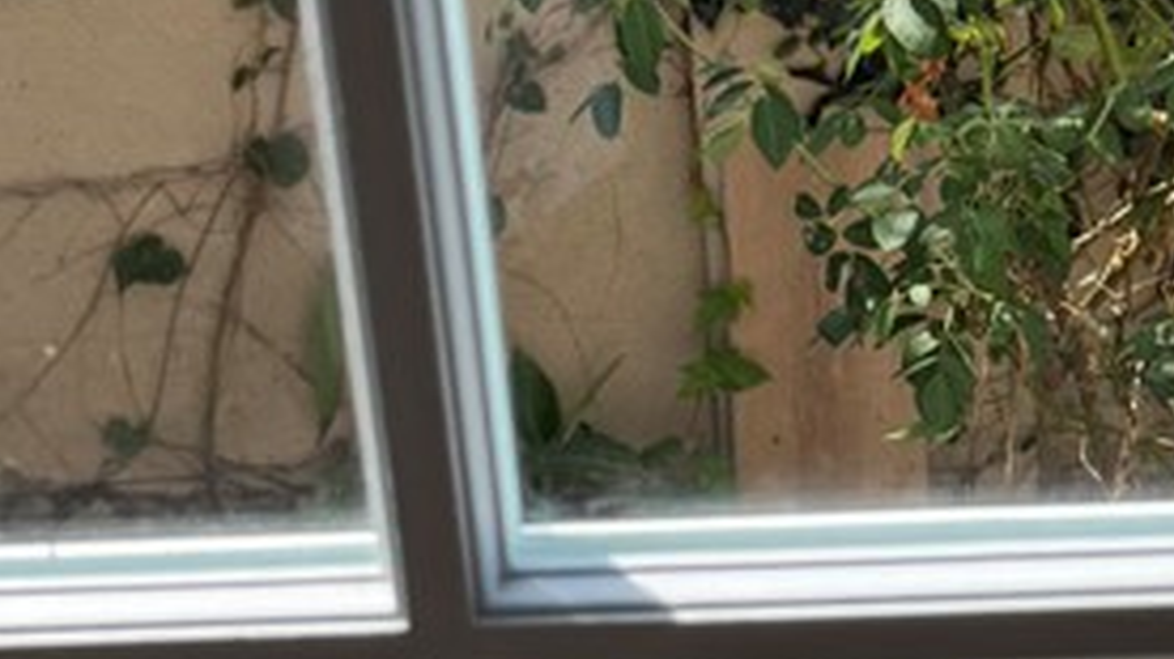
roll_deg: +2.7
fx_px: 3018
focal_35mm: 97
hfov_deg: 21.7
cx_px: 949
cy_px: 455
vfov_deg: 12.4
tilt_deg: -25.5
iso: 80
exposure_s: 1/864
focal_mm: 6.76
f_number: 1.78
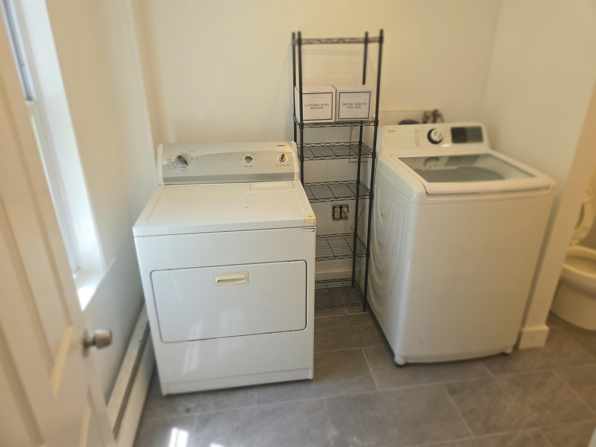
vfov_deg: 58.9
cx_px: 298
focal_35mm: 23
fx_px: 396
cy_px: 224
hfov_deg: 73.9
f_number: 1.8
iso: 50
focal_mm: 5.4
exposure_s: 1/120
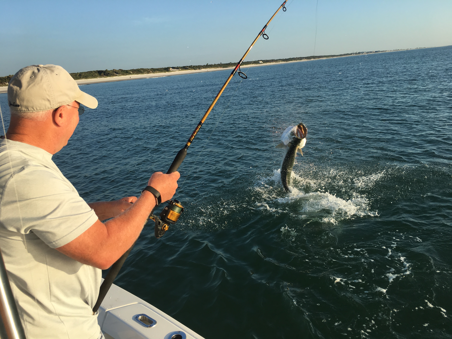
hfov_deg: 61.7
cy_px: 170
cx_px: 226
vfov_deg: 48.2
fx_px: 379
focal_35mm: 29
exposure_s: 1/950
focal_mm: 4.15
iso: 25
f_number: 2.2
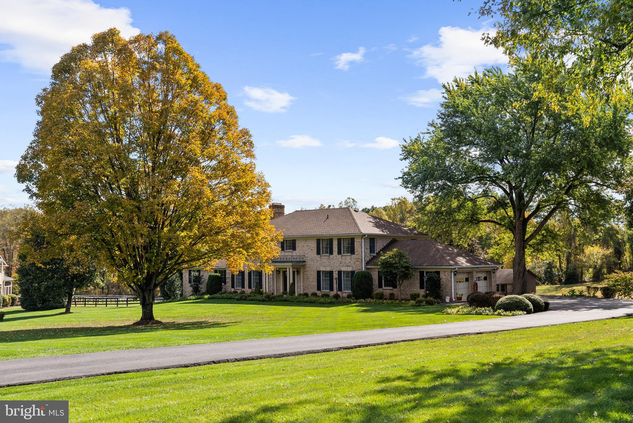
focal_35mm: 38
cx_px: 316
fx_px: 668
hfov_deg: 50.7
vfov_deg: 35.1
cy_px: 212
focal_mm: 38
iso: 200
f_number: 9
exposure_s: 1/200
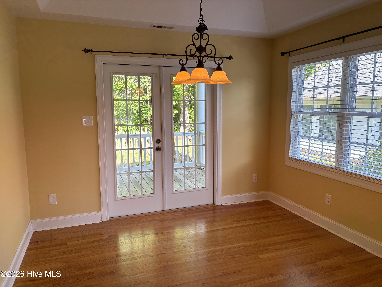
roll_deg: +0.3
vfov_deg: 53.1
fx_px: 287
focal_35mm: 26
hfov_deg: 67.3
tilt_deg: -7.7
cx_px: 191
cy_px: 144
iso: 40
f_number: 1.6
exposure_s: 1/144
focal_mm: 5.96
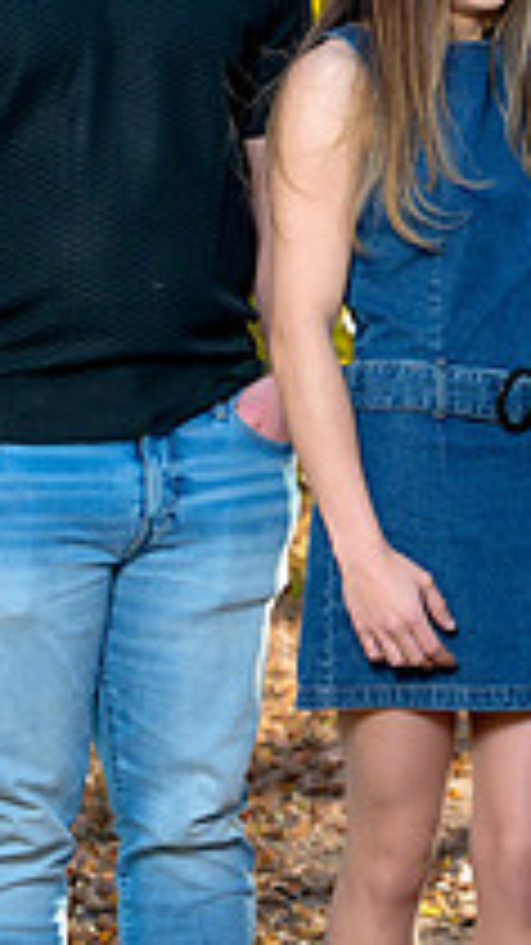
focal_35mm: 201
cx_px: 894
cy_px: 186
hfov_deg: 5.9
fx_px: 5035
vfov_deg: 10.7
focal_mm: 68
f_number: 4
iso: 640
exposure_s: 1/160
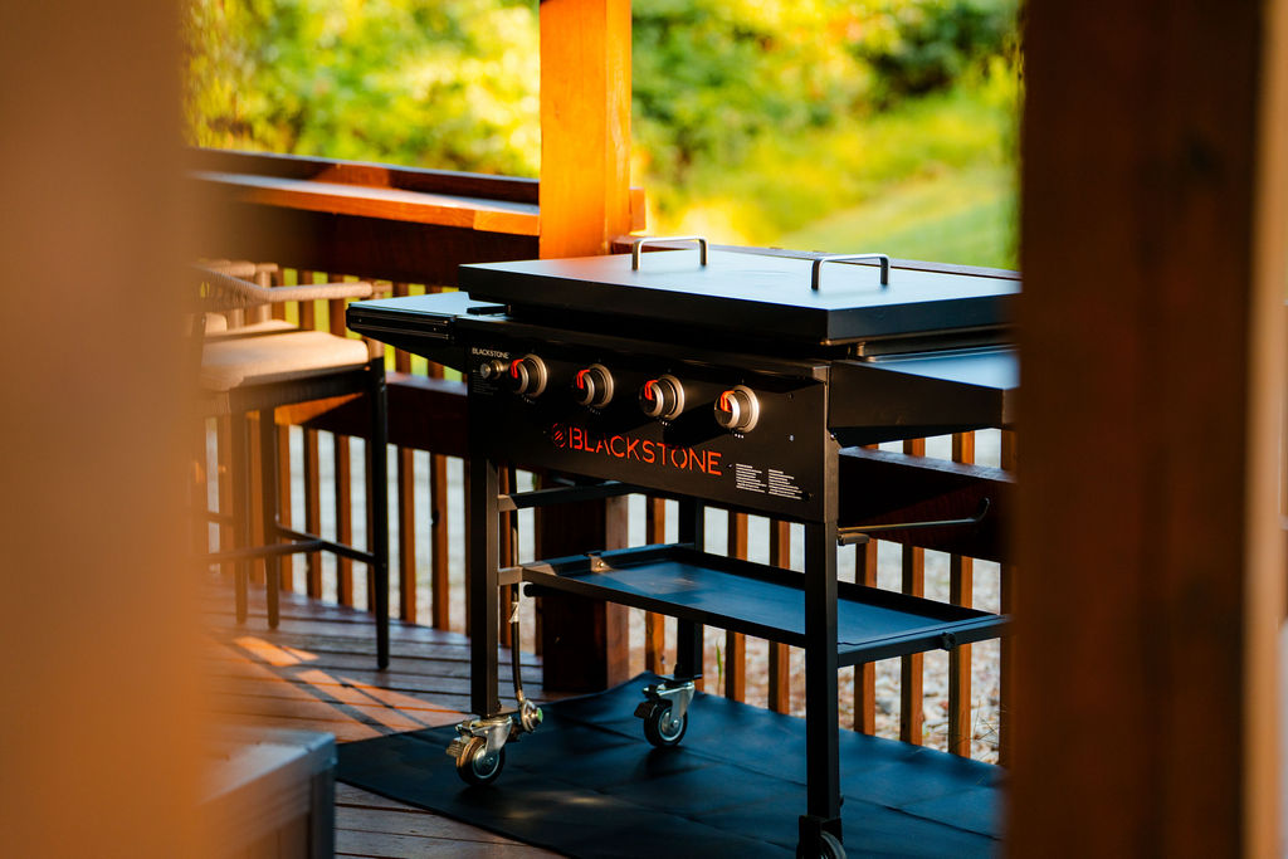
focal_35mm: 87
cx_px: 644
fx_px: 3113
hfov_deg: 23.4
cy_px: 430
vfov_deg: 15.7
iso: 400
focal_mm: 87
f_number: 2.8
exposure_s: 1/640
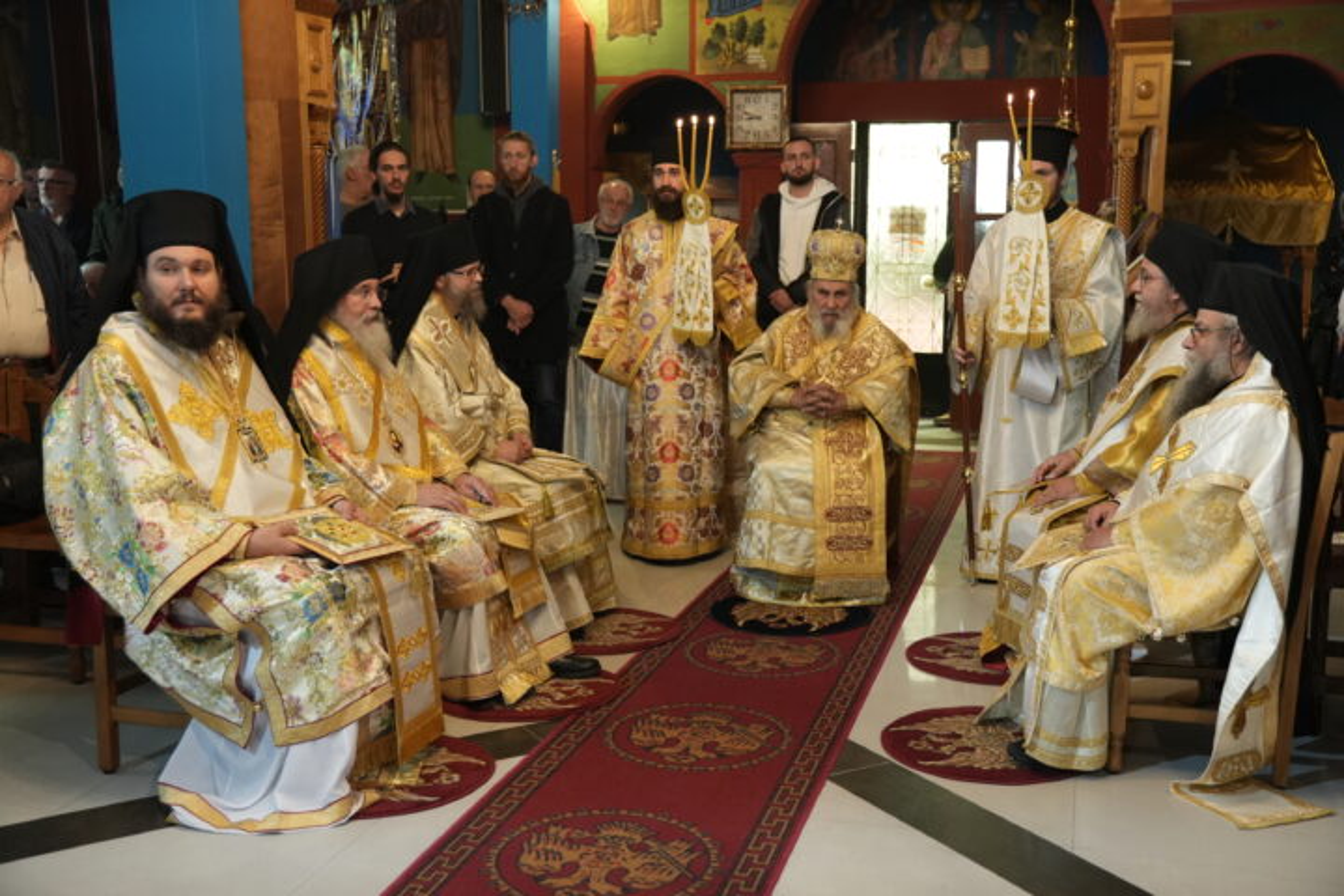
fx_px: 1456
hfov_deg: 49.6
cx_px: 672
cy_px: 448
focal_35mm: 39
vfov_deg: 34.2
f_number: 2.8
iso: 2000
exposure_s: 1/125
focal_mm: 26
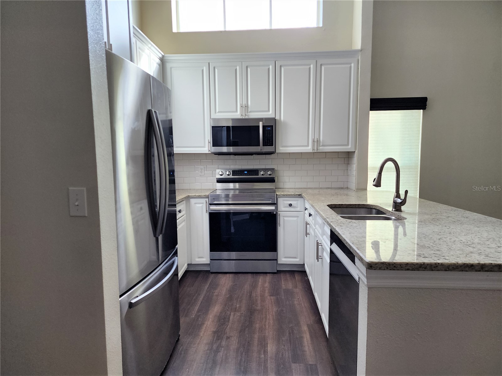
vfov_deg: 58.9
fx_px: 334
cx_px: 251
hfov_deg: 73.9
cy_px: 188
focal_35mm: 23
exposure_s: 1/180
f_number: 1.8
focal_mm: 6.4
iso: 160
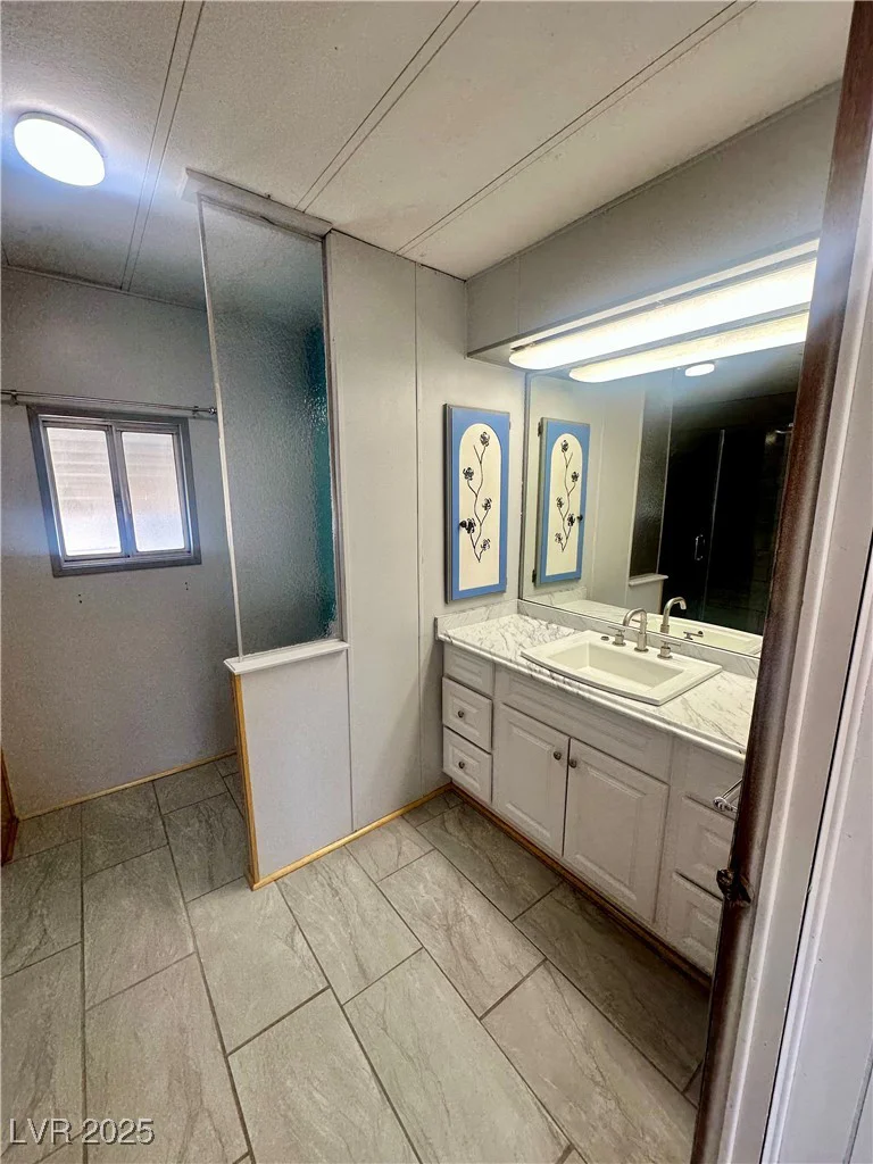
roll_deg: -0.8
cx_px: 436
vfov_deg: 102.1
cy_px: 582
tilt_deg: -10.4
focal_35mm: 14
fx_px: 471
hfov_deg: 85.7
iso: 80
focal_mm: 2.22
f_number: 2.2
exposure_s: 1/120
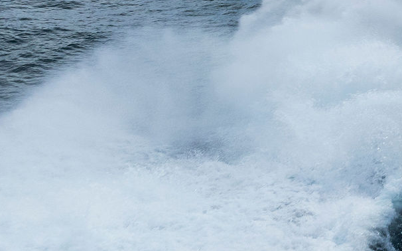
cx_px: 590
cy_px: -19
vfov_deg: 14.8
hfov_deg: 20.8
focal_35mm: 86
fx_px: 942
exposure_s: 1/200
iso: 200
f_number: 4
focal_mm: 12.29
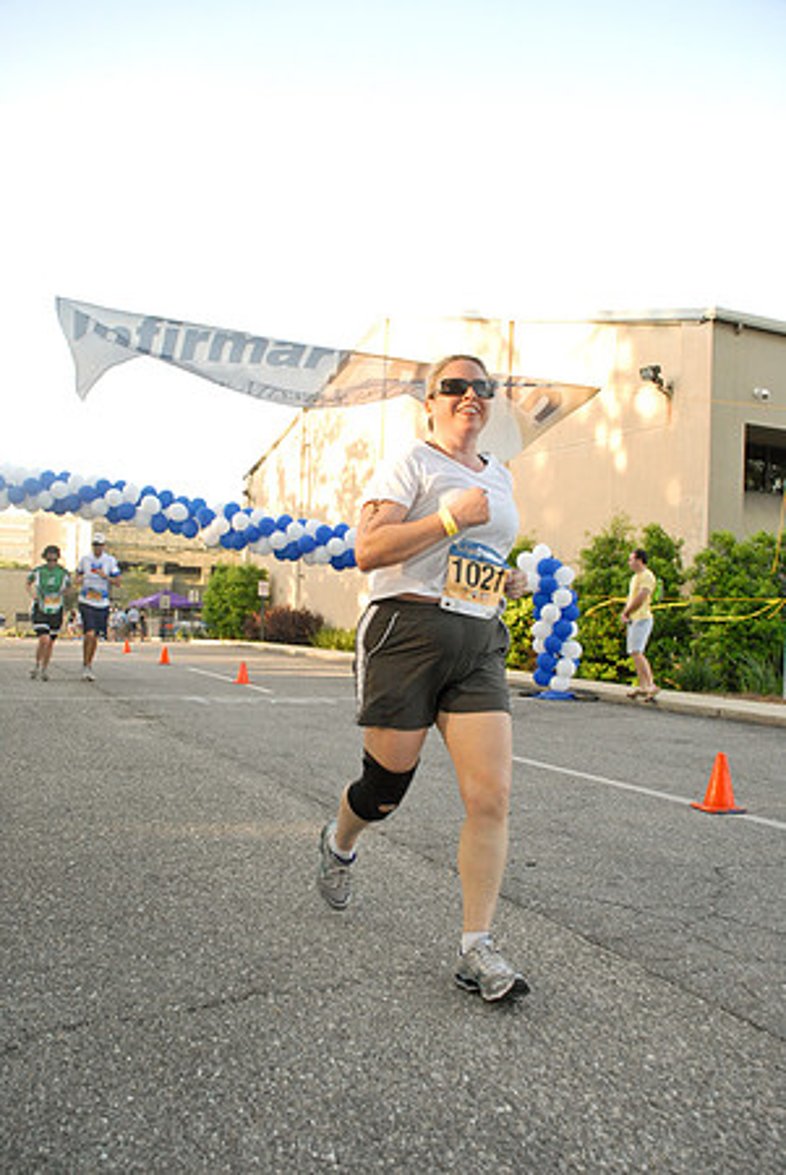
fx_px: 882
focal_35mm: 27
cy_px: 588
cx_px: 393
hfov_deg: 48.0
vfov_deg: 67.3
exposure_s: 1/320
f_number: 5.6
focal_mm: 18
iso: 800
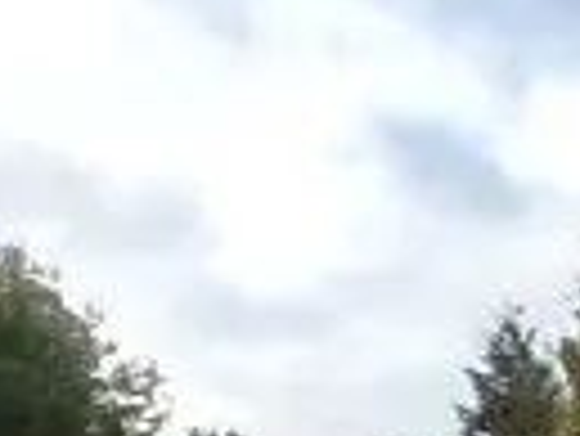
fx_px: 2801
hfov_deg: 8.4
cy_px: 715
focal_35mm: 167
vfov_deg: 8.6
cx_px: 2100
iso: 125
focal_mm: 3.7
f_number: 3.5
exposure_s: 1/800
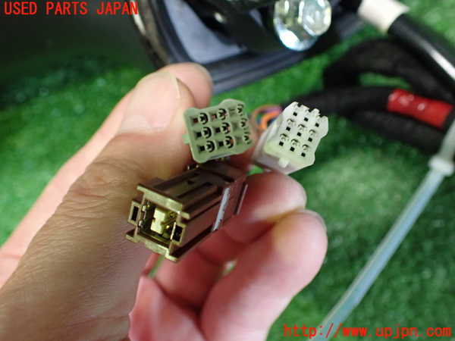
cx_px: 228
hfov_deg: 60.0
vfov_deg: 46.8
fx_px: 394
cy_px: 170
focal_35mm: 30
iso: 800
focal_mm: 5.4
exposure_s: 1/50
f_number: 2.3
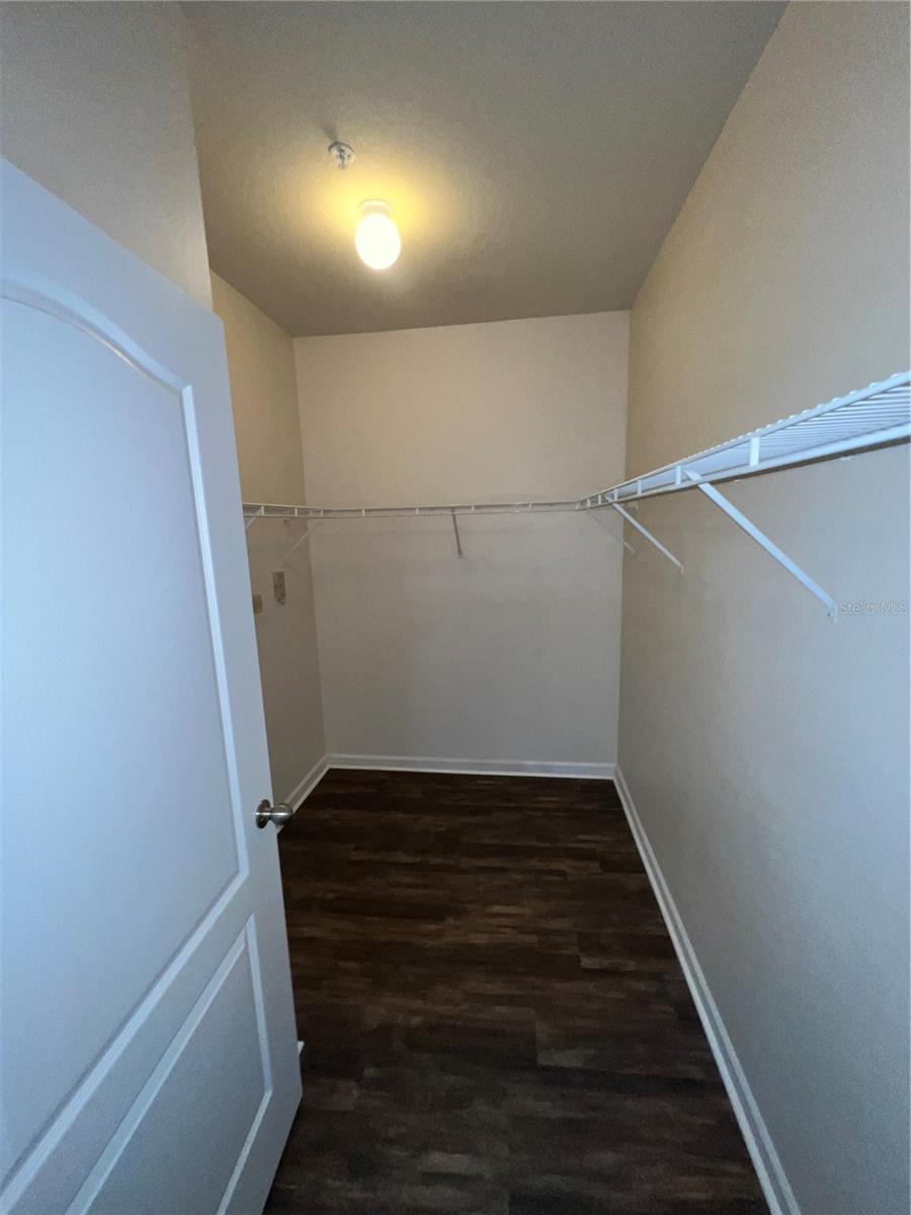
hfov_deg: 89.9
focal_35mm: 13
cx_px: 456
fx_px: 456
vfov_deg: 106.2
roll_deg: +1.5
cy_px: 608
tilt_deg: -8.7
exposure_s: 1/60
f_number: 1.8
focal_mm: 1.57
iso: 160
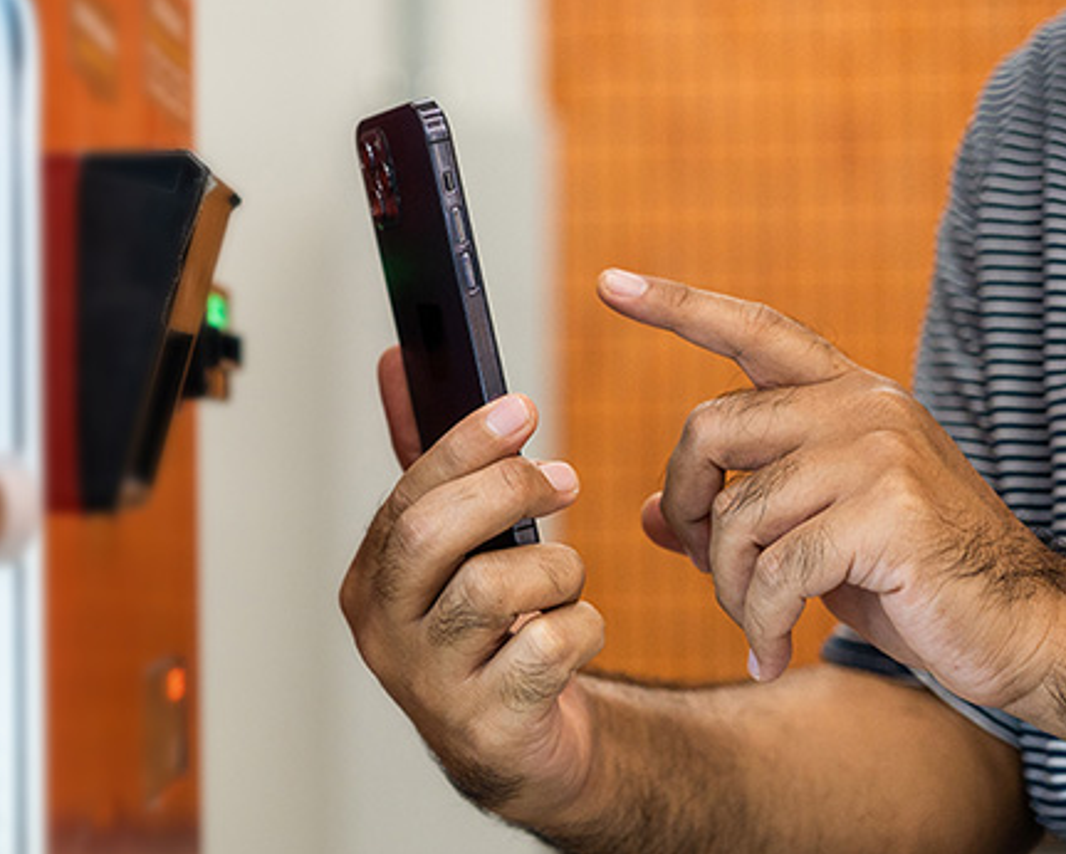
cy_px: 397
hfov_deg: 21.6
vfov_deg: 17.7
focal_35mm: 87
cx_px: 185
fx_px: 2745
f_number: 2.5
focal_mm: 50
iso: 500
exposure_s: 1/160
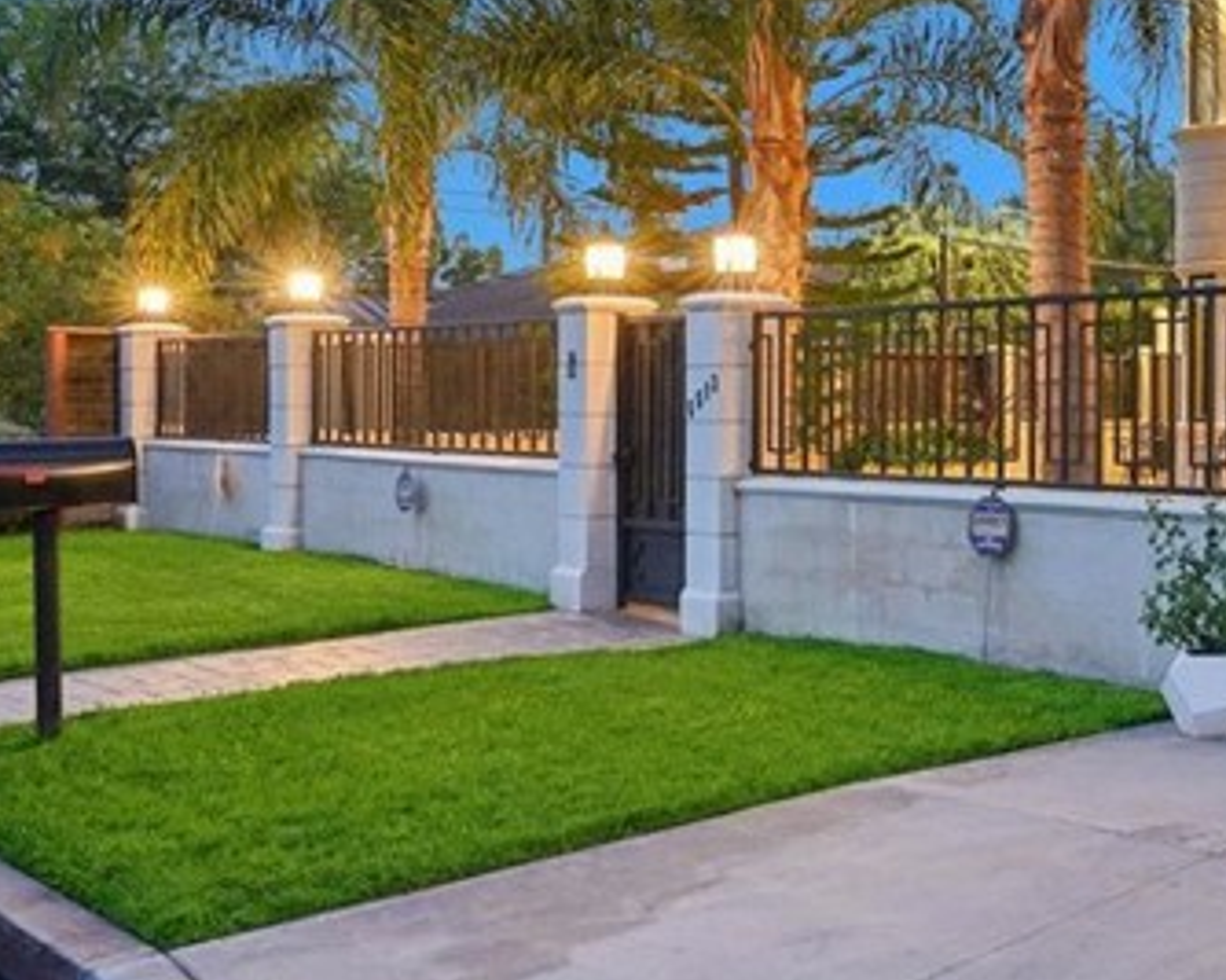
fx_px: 1669
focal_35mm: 46
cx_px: 1663
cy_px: 356
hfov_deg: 30.2
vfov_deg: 32.5
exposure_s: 1/4
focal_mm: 16
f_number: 8
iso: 800
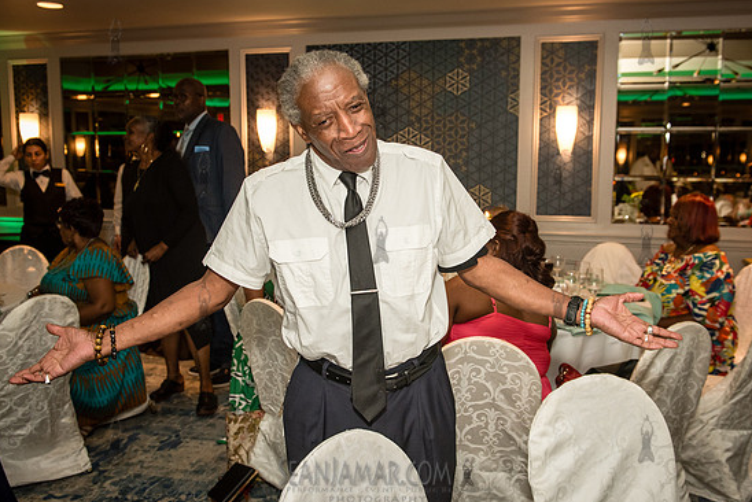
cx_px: 378
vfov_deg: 38.9
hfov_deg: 55.8
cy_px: 255
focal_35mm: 34
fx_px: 711
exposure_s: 1/160
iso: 1600
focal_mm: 28
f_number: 3.5
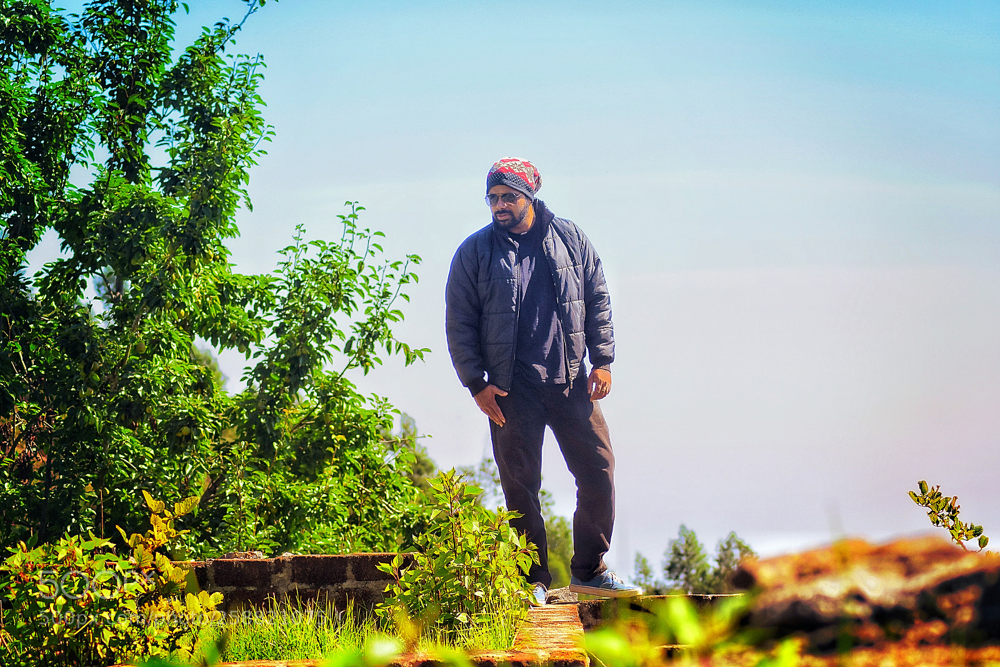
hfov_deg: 15.2
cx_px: 500
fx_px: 3750
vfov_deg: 10.2
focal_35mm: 135
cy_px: 334
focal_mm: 90
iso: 200
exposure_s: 1/500
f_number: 5.6
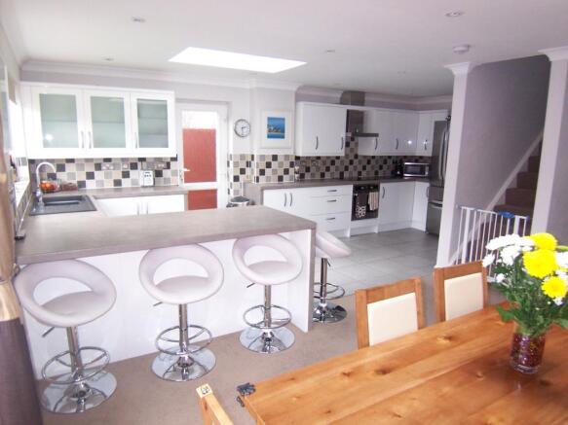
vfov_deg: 58.9
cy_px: 212
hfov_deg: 73.9
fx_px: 377
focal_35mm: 23
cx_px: 284
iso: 200
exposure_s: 1/30
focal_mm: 3.8
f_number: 2.8
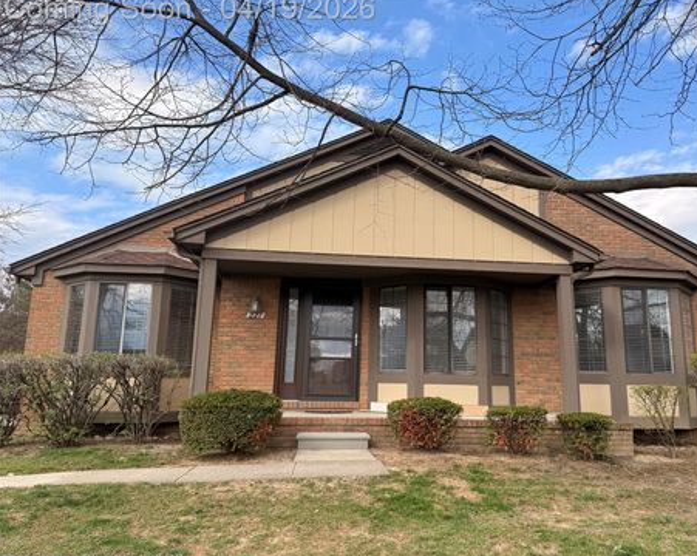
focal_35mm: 26
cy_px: 280
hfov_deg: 65.9
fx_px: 536
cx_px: 385
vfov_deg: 54.9
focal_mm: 6.76
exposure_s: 1/2525
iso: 80
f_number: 1.78
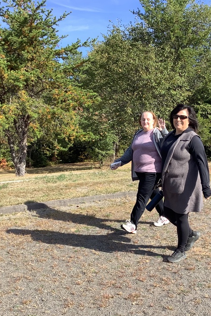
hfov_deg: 30.4
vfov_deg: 44.5
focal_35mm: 44
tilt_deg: -6.3
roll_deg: +0.4
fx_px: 387
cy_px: 156
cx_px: 136
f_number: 2.4
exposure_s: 1/599
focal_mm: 3.3
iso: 25
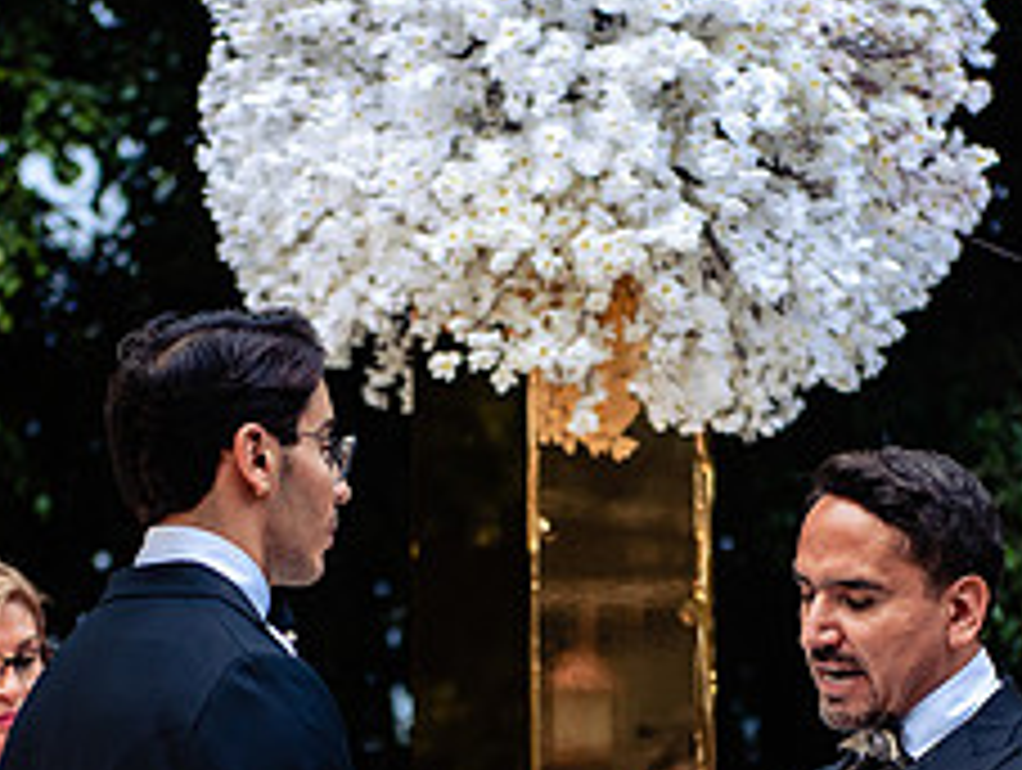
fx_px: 5293
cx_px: 590
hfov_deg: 11.0
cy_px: 736
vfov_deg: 8.3
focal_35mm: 179
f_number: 2.8
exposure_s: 1/160
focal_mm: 70
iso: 320
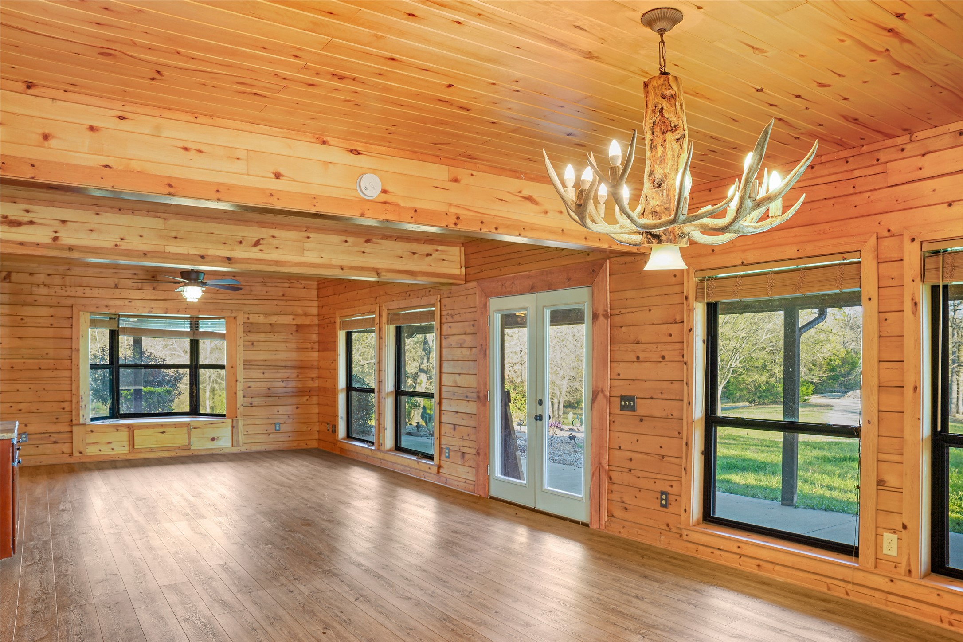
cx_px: 482
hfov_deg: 73.7
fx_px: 642
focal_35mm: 24
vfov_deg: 53.1
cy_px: 321
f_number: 7.1
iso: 200
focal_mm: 24
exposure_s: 1/25
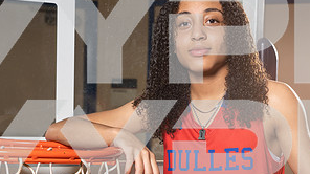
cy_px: 156
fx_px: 928
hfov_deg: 19.0
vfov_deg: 10.6
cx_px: 152
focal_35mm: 113
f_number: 5.6
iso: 400
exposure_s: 1/250
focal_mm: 55
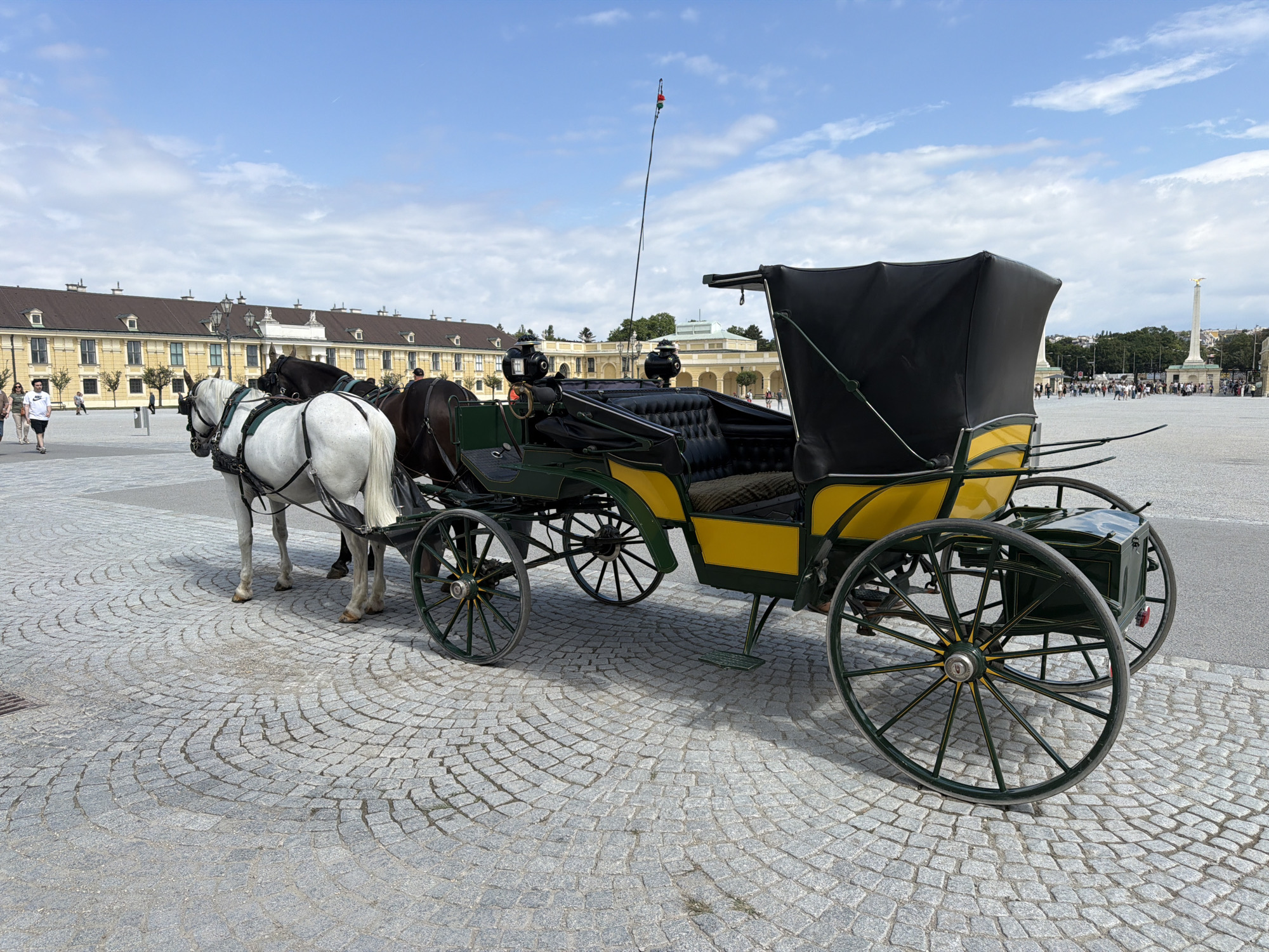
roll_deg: +0.7
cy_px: 476
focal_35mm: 24
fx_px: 880
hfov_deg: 71.6
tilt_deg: -6.2
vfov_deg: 56.8
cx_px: 634
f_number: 1.78
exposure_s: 1/5714
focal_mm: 6.76
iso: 80
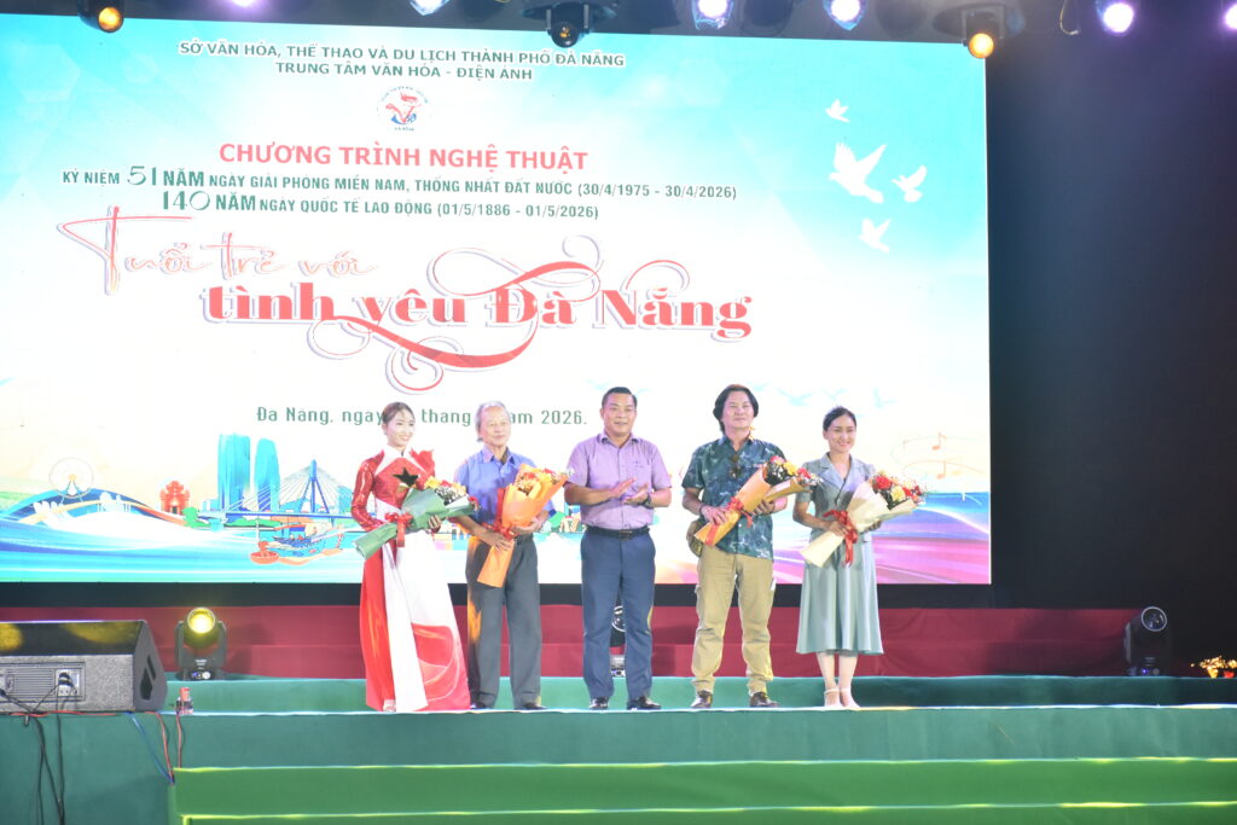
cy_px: 412
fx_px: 3866
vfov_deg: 12.2
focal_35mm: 112
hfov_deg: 18.2
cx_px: 618
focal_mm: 75
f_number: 5
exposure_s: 1/125
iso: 1250
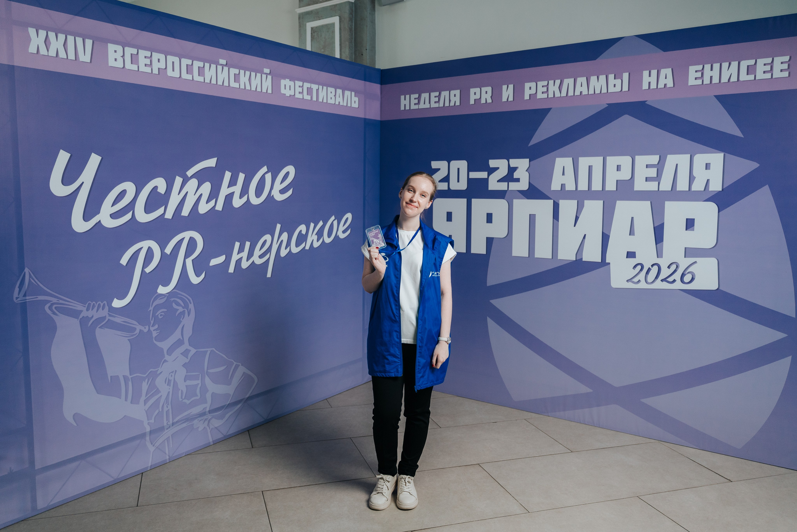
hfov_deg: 62.4
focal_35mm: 30
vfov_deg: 43.9
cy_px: 255
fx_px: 659
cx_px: 399
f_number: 2.8
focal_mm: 28
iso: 1000
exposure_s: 1/200
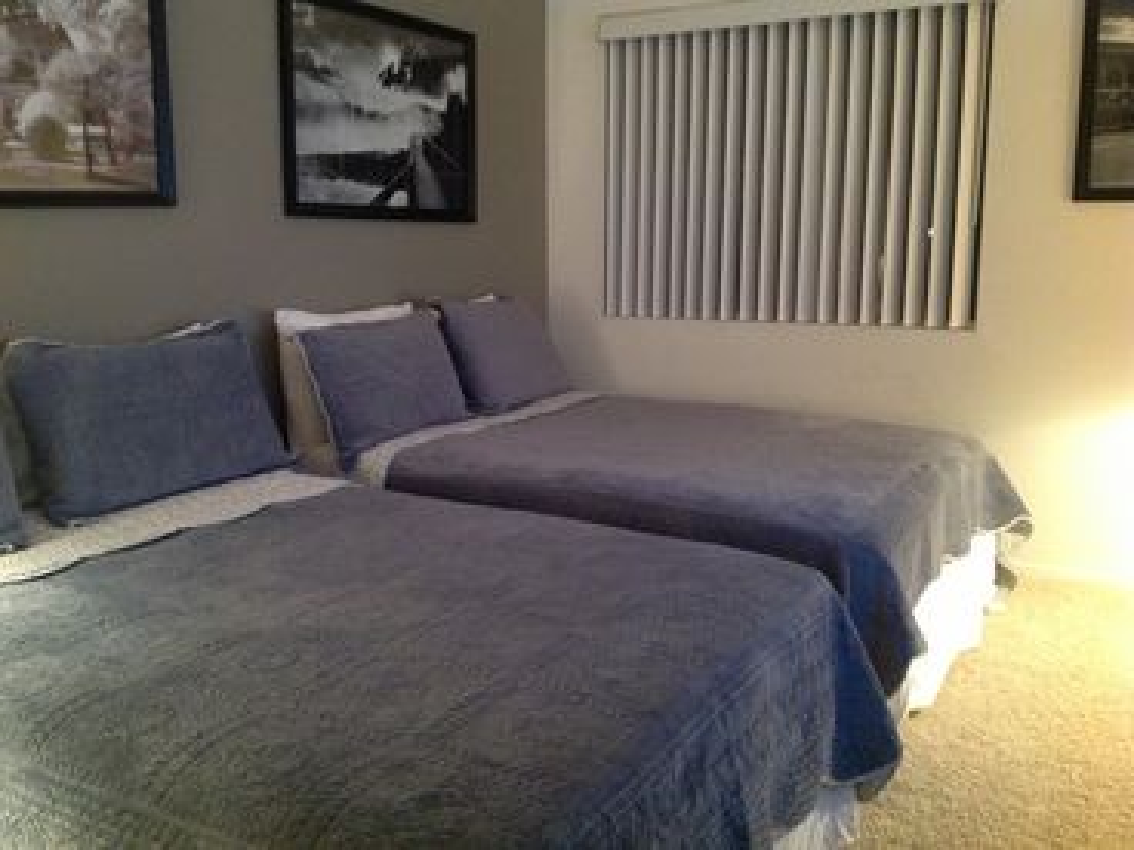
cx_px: 567
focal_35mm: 35
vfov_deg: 40.7
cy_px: 425
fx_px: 1147
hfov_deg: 52.6
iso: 500
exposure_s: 1/15
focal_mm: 4.28
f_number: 2.4
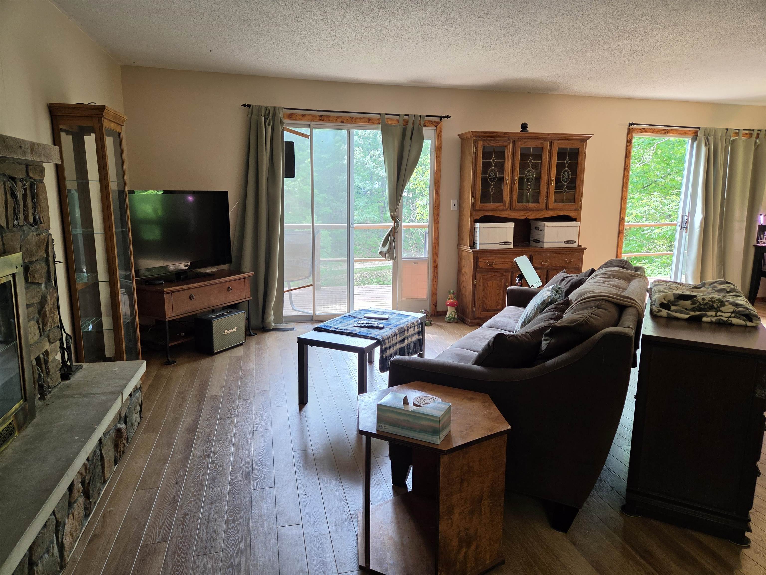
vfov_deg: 58.9
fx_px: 509
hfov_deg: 73.9
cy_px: 288
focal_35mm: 23
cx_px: 383
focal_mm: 5.4
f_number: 1.8
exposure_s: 1/120
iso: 125
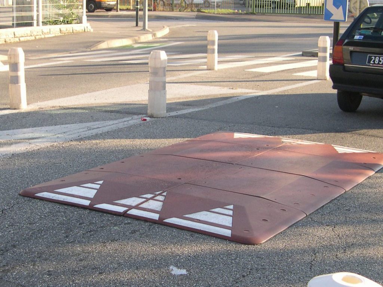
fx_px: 420
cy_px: 144
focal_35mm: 38
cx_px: 192
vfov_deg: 37.7
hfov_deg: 49.0
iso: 100
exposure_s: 1/310
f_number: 2.8
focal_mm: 8
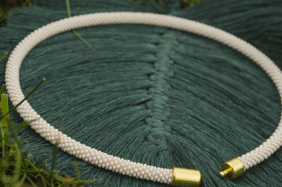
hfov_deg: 23.4
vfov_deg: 15.6
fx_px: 680
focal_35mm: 87
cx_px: 150
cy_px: 98
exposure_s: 1/80
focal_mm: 48
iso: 100
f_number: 8
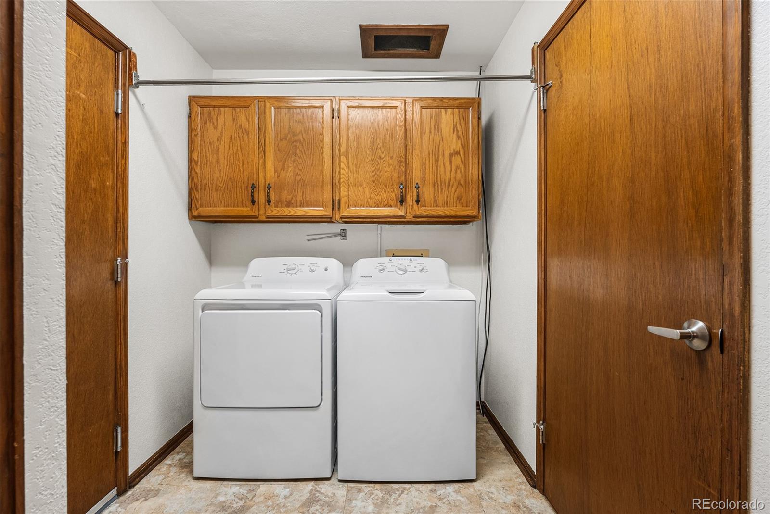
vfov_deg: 73.8
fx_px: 342
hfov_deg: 96.7
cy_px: 257
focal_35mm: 16
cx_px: 385
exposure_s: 1/8
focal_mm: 16
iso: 200
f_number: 8
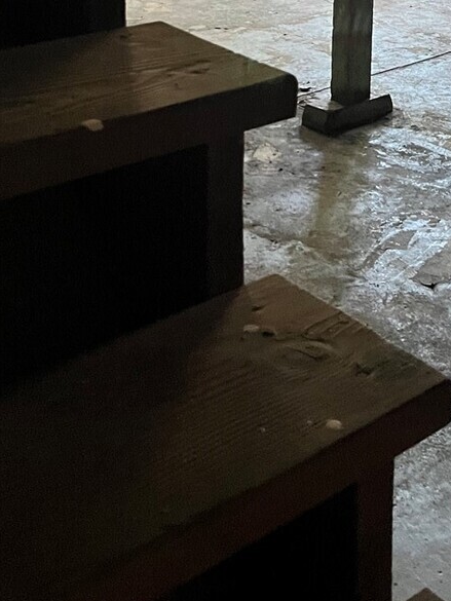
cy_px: -132
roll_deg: -2.2
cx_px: 420
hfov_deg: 22.3
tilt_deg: -6.6
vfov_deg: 26.6
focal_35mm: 64
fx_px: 1111
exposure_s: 1/59
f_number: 1.6
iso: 500
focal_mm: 5.1
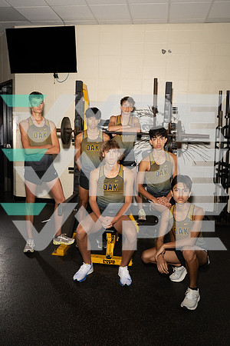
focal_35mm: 31
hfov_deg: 42.3
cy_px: 173
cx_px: 115
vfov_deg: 60.3
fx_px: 297
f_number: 8
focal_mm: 31
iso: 400
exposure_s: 1/250
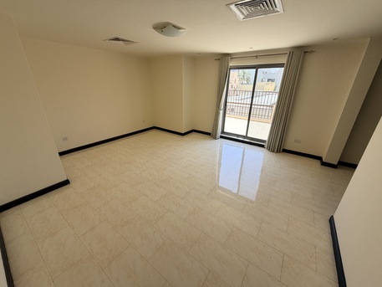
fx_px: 155
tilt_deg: -21.2
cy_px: 144
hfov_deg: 102.0
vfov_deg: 85.7
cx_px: 191
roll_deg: -0.7
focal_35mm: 14
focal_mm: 2.22
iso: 64
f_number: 2.2
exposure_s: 1/121
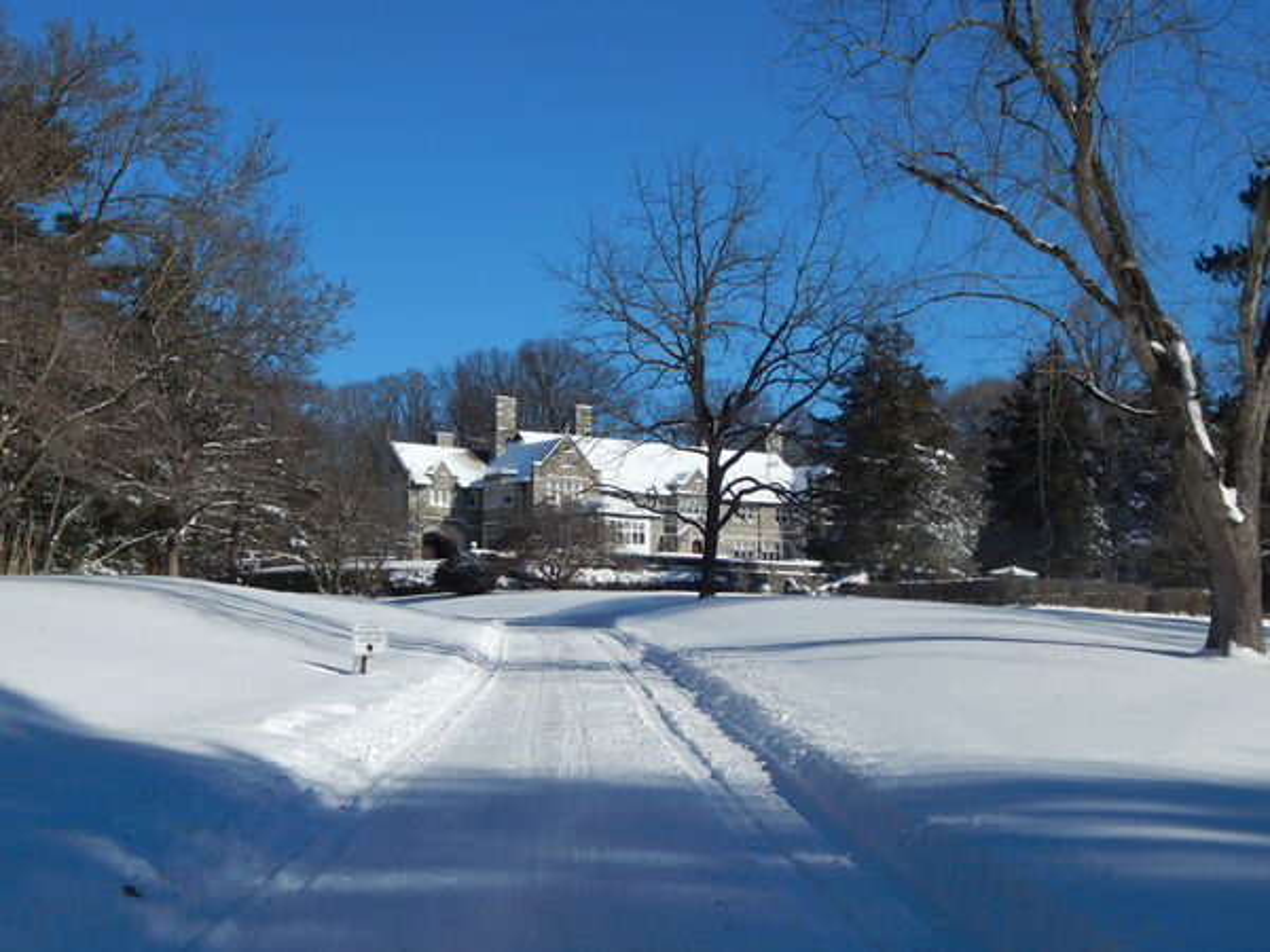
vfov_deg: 24.0
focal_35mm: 61
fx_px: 2238
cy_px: 476
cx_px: 635
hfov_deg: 31.7
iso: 125
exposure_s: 1/640
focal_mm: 10.9
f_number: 7.9
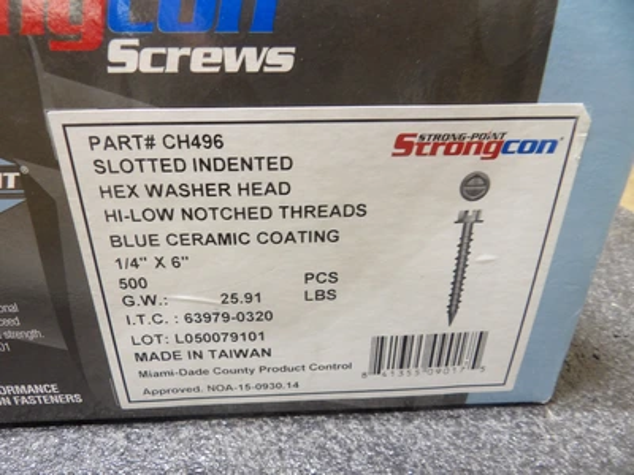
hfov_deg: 71.6
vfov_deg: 56.8
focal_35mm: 24
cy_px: 238
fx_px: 440
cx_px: 317
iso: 200
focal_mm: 4.3
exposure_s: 1/17
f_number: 3.2
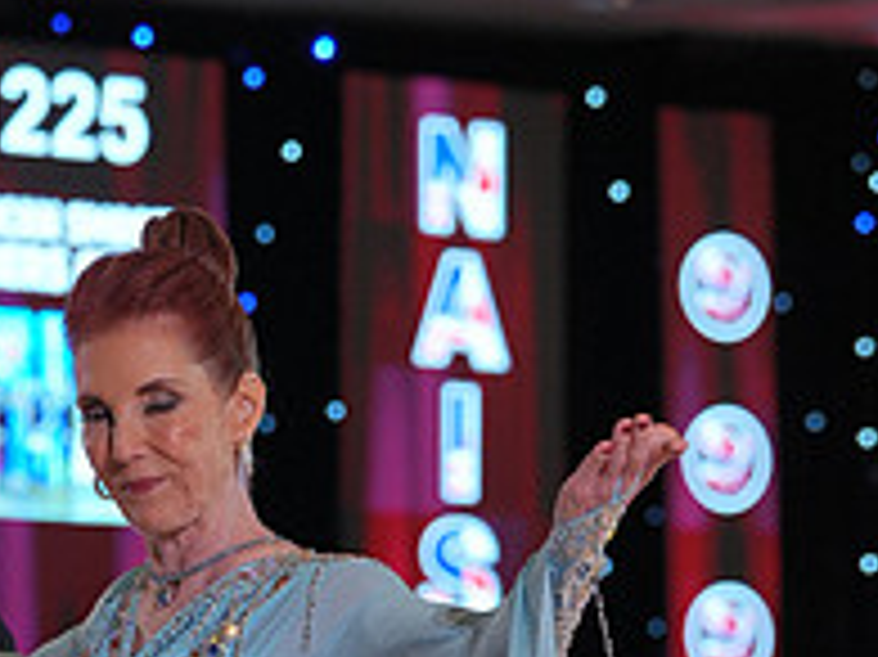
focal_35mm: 258
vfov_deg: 5.7
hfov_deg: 7.7
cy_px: 1120
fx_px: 6540
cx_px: 65
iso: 1600
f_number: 4
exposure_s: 1/500
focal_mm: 90
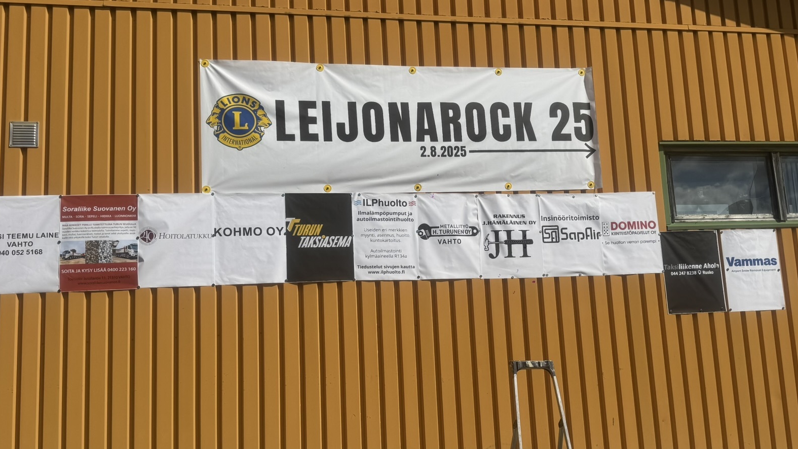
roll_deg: +2.9
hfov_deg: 57.9
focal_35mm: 34
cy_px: 251
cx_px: 437
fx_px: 719
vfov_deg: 34.6
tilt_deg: +9.3
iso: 80
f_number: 1.78
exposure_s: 1/10417
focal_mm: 6.76
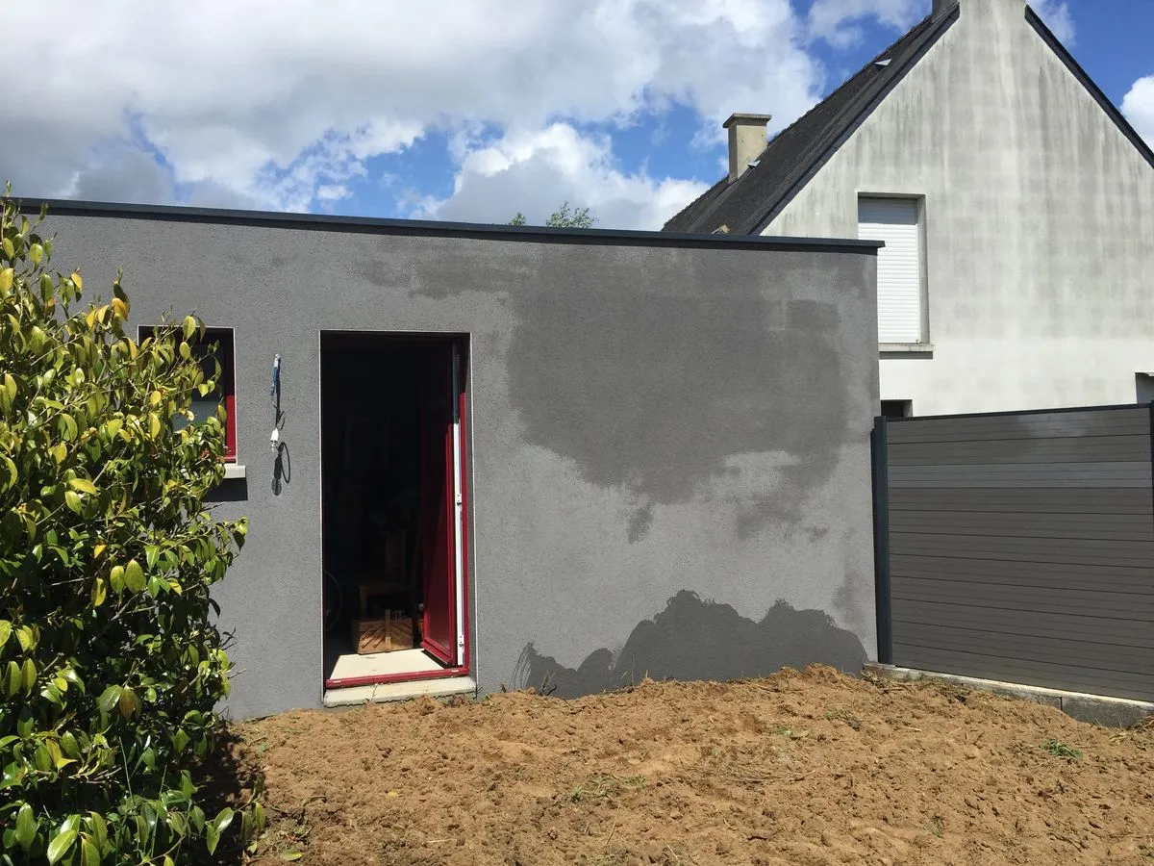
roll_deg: +0.7
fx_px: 967
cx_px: 577
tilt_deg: +1.8
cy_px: 433
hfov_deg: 61.7
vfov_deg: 48.2
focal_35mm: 29
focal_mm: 4.15
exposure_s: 1/3049
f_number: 2.2
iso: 32
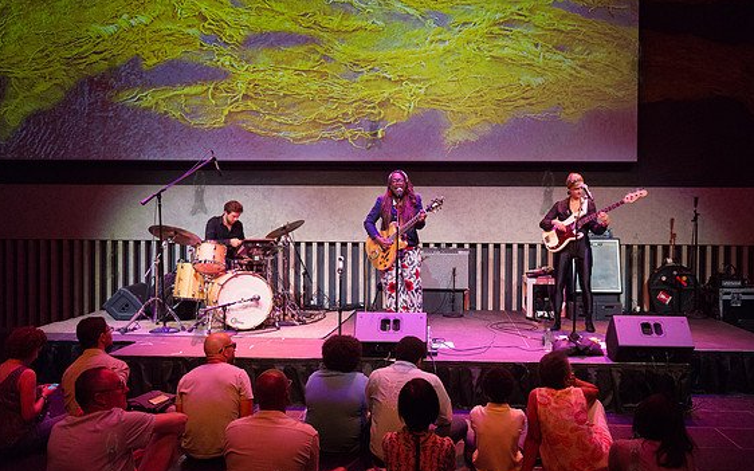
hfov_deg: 58.0
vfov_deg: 38.3
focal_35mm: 33
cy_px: 230
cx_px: 414
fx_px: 678
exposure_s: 1/500
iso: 3200
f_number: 2.8
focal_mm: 28
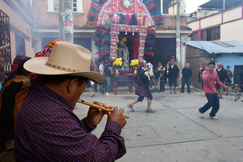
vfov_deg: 41.1
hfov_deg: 58.7
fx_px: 216
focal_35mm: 32
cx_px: 121
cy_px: 84
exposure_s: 1/125
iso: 320
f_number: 8
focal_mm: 30
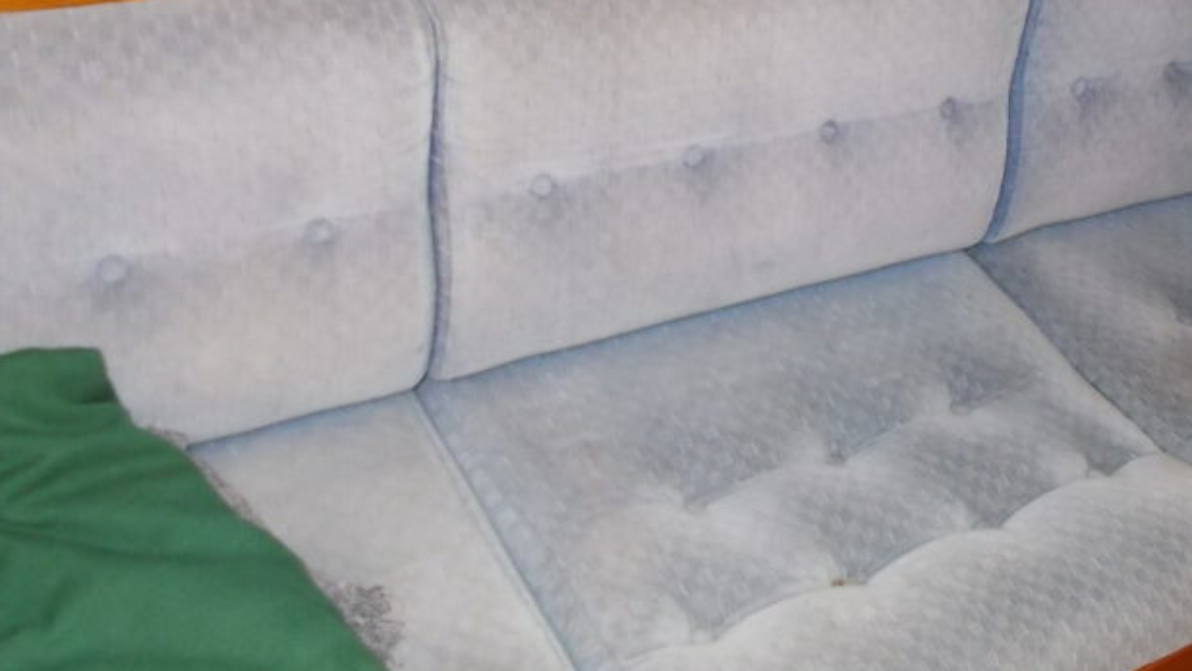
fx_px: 1485
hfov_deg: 42.3
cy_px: 137
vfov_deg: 25.0
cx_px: 906
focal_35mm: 47
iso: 200
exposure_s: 1/25
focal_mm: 4.6
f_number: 3.2
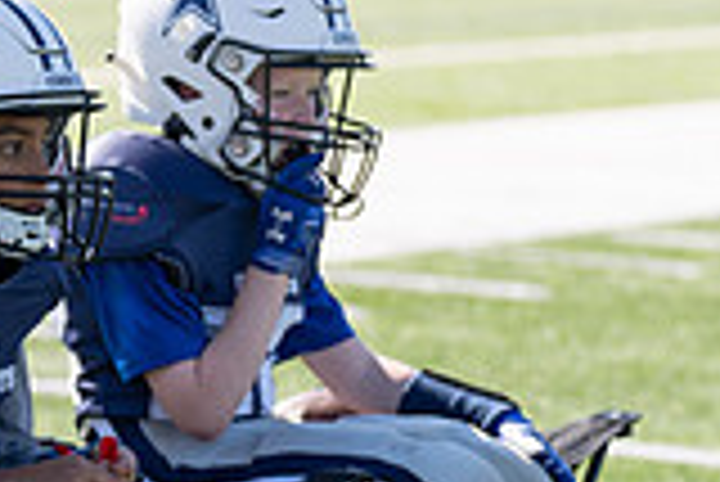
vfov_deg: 4.1
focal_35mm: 333
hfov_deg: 6.1
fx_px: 6666
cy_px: 399
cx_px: -135
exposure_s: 1/800
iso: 100
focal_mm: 92
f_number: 2.8
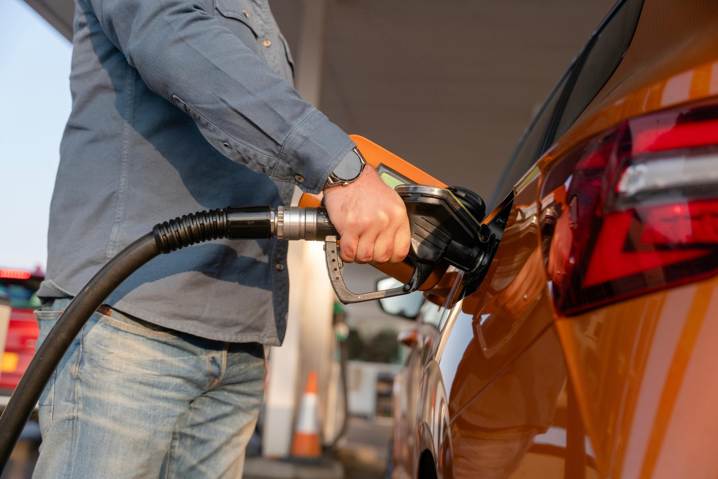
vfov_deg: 31.1
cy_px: 240
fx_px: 862
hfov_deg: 45.2
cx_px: 359
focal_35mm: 43
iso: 250
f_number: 3.5
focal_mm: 43.2
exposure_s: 1/640
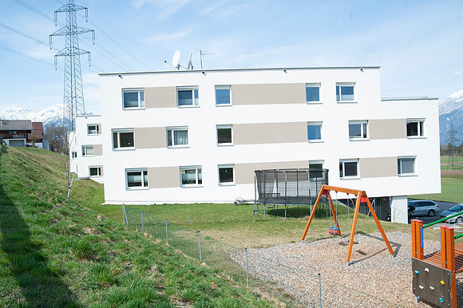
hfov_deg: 65.5
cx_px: 232
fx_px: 360
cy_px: 154
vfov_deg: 46.4
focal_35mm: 28
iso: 200
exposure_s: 1/250
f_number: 11
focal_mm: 28
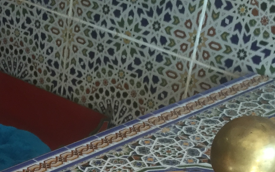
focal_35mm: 95
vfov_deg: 12.6
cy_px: 301
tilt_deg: -37.6
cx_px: -12
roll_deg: -4.3
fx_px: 712
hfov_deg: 21.0
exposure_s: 1/33
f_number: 2.2
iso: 50
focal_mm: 4.15
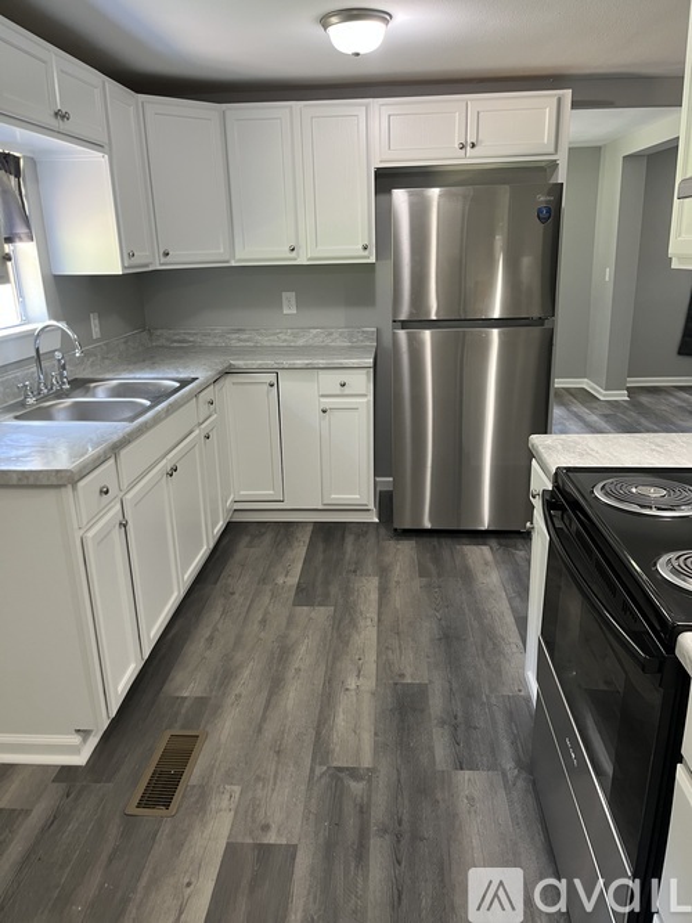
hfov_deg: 53.0
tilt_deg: -17.5
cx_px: 346
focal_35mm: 26
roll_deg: +1.6
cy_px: 462
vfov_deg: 67.3
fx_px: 693
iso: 125
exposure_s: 1/60
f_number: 1.6
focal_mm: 5.1
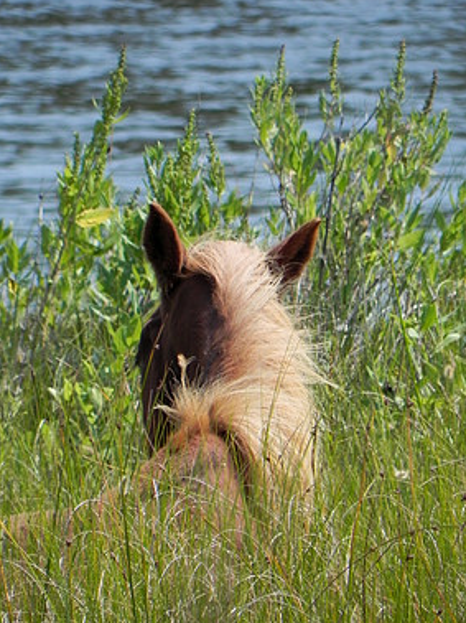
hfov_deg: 1.8
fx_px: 14519
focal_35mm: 808
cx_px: 235
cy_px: 338
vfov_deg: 2.5
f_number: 5
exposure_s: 1/1000
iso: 191
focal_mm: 120
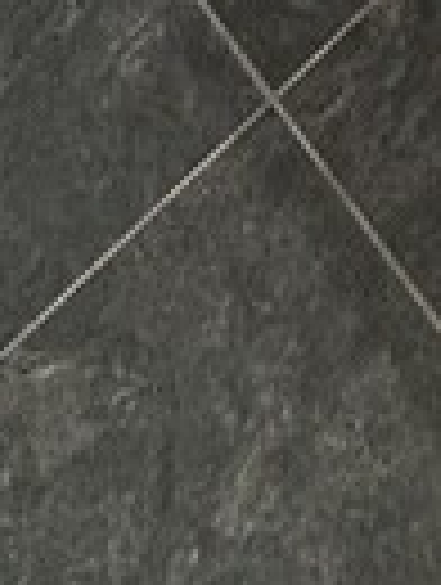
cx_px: 522
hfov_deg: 13.2
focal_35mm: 110
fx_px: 1862
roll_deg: +11.4
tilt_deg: -9.0
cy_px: -1530
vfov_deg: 9.2
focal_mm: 2.22
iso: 200
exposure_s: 1/50
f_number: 2.2
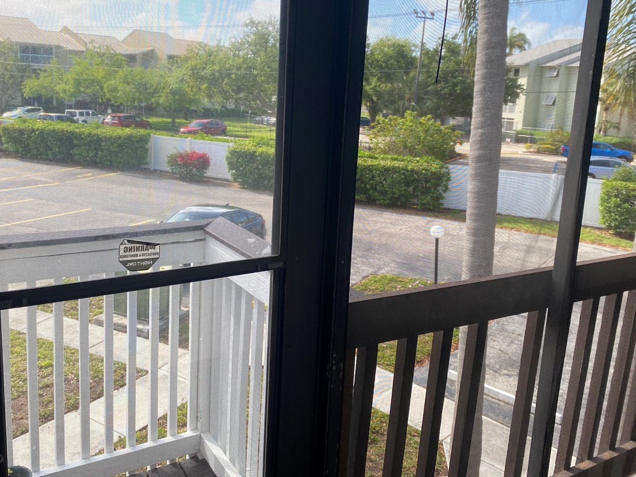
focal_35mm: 32
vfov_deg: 44.0
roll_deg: -2.3
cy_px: 204
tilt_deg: -11.6
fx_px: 588
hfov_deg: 56.7
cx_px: 283
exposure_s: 1/616
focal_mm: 4.25
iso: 32
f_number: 1.8
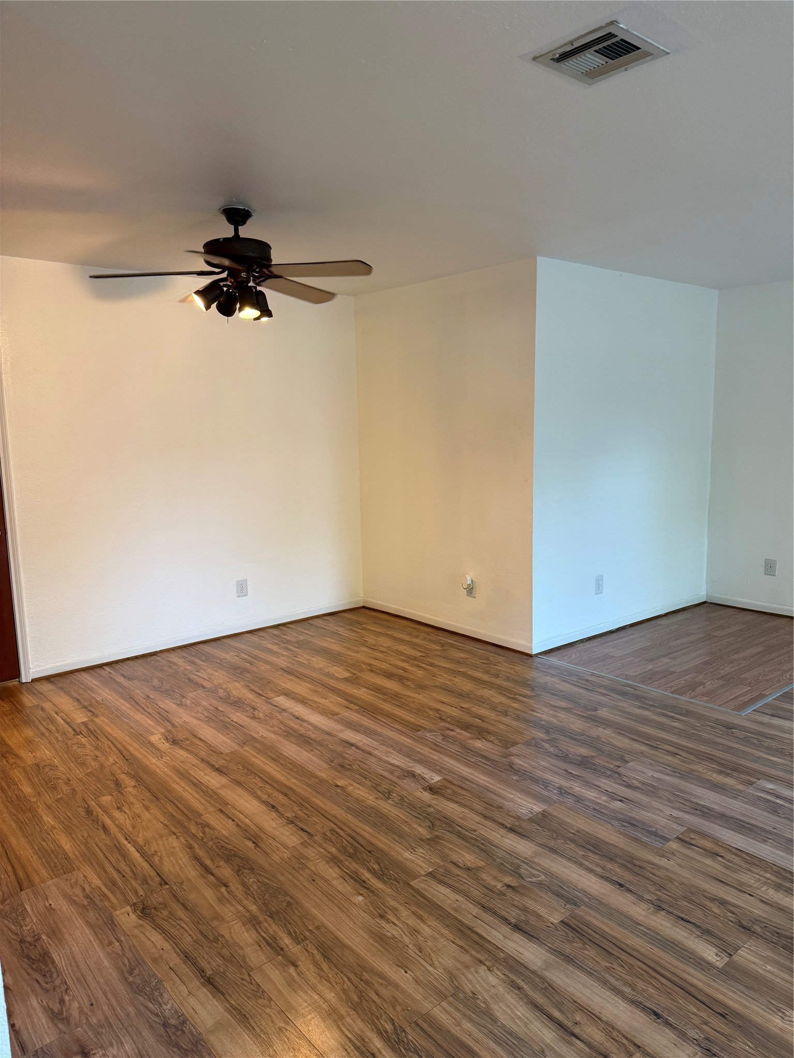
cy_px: 529
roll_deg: +1.1
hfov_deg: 56.8
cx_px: 397
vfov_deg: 71.6
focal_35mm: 24
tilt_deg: -8.2
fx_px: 734
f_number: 1.78
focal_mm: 6.76
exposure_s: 1/60
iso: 160
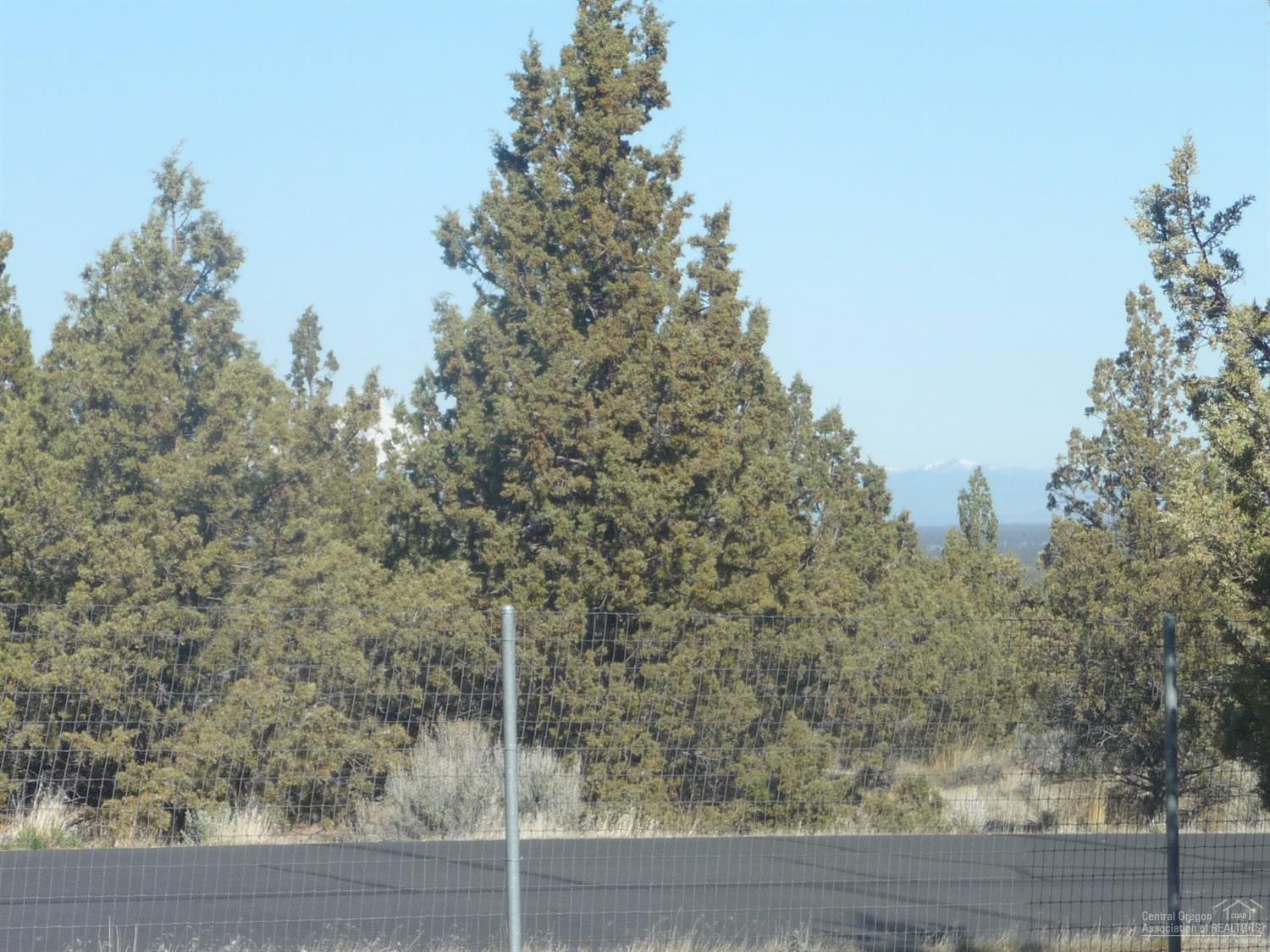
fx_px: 5465
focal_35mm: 149
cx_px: 635
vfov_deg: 10.0
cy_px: 476
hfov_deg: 13.3
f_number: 4.7
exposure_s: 1/500
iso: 100
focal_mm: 15.2
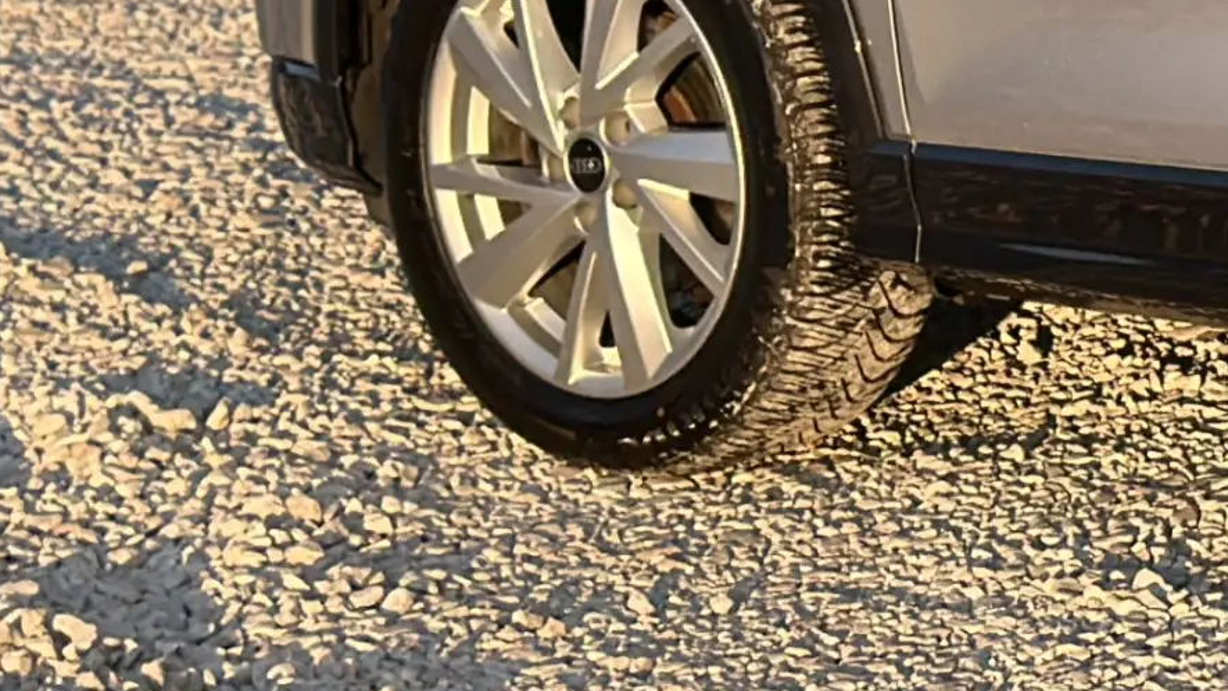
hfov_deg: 9.9
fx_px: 6676
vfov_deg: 5.9
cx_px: 2246
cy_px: -370
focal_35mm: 205
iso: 80
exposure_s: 1/1171
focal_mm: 6.86
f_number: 1.78
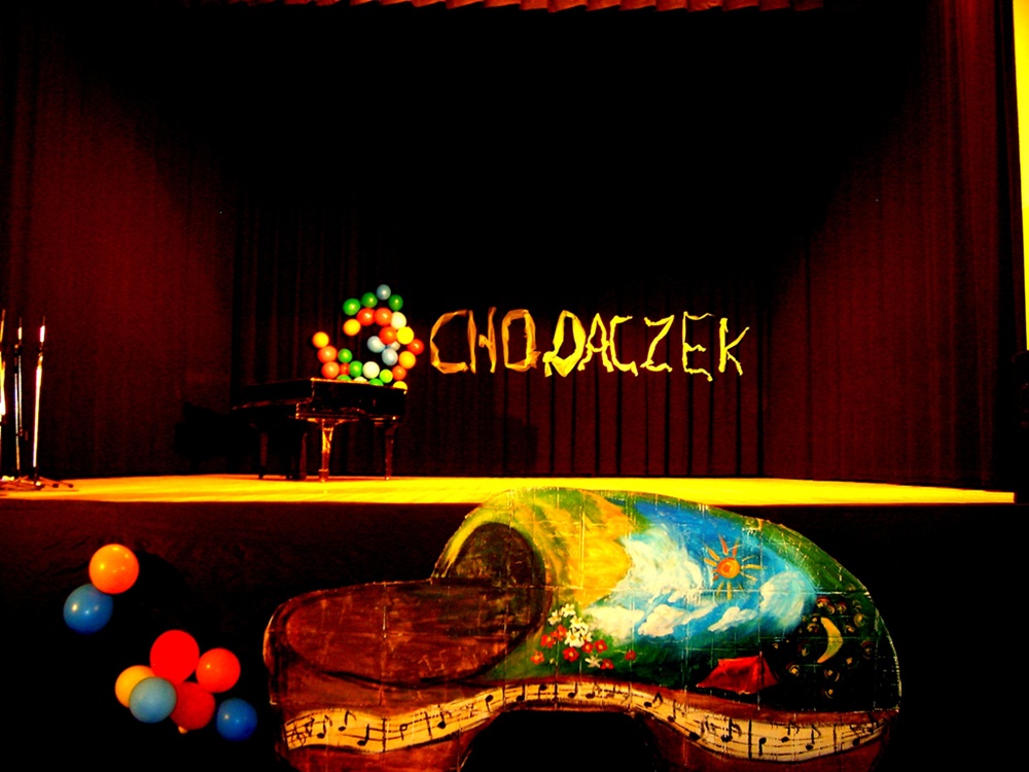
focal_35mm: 35
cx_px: 514
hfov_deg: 52.6
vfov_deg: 40.7
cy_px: 386
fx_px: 1040
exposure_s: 1/4
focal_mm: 5.8
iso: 100
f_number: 2.8
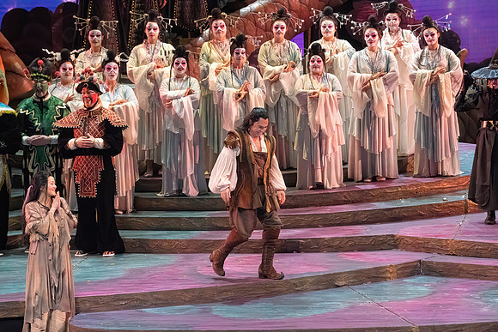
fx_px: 2767
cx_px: 249
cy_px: 166
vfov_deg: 6.9
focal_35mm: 200
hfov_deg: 10.3
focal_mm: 200
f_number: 10
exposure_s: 1/1000
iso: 20000
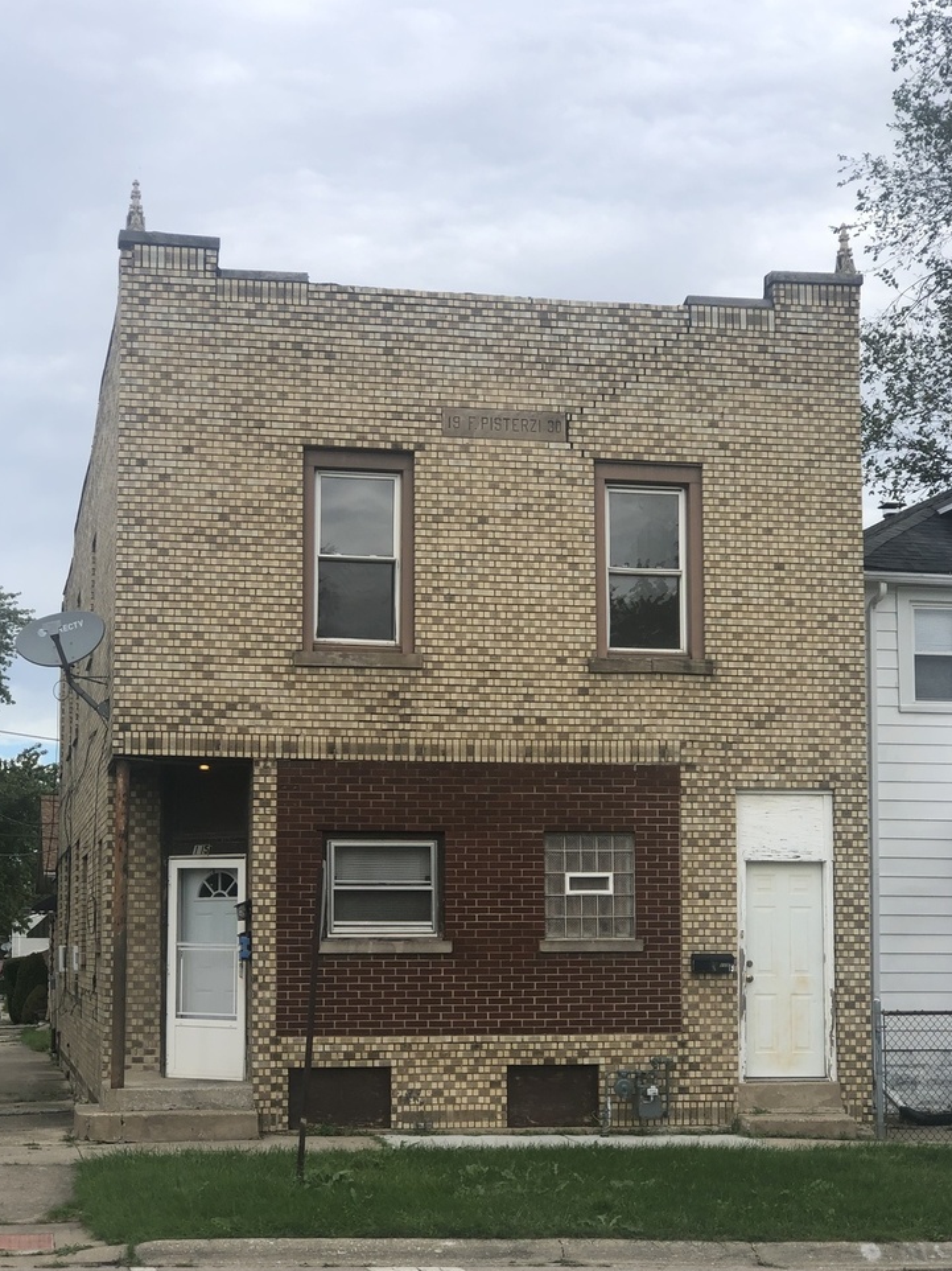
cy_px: 692
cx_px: 456
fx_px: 2348
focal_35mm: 64
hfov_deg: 22.9
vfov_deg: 30.3
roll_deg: +0.9
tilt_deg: +5.9
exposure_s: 1/365
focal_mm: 6.6
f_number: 2.8
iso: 20
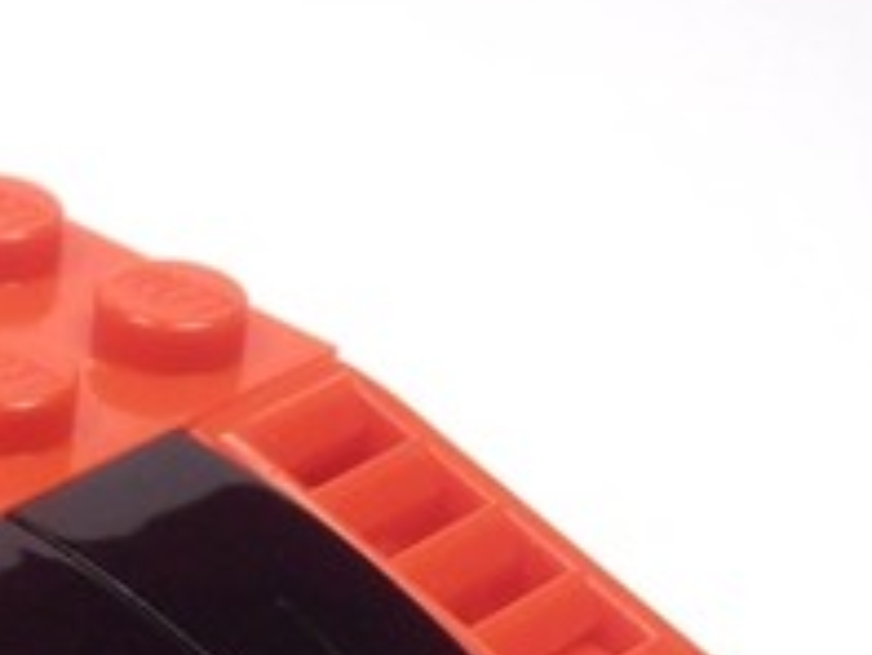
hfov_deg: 11.3
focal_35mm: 169
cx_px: -381
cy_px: 790
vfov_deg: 8.7
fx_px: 4260
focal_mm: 6.61
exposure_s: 1/60
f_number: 3.9
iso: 80
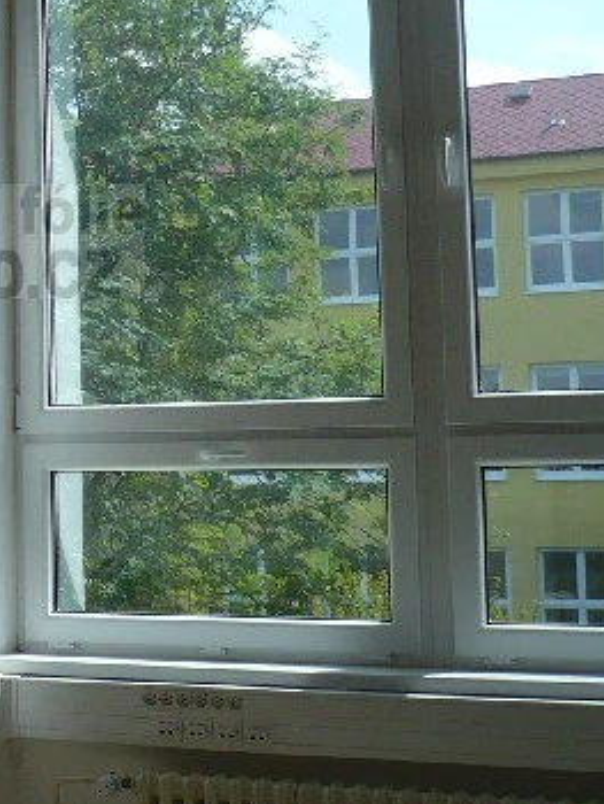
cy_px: 241
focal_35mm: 80
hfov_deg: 17.3
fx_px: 1859
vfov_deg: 24.2
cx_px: -186
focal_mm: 5.8
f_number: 2.8
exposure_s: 1/200
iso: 100
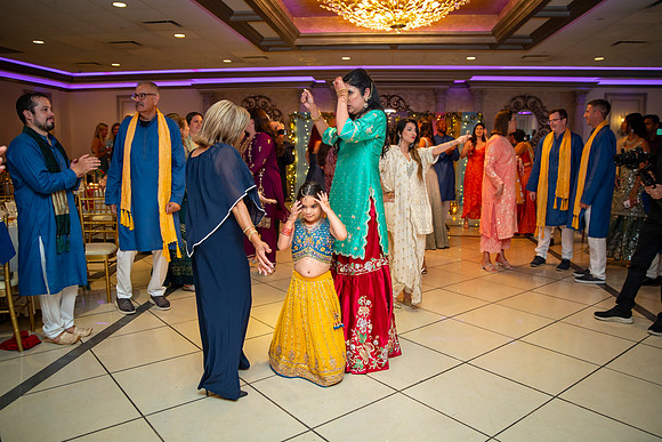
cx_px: 333
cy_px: 220
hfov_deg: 67.9
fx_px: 492
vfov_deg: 48.4
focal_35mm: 27
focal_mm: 24
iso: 1000
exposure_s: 1/100
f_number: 2.8
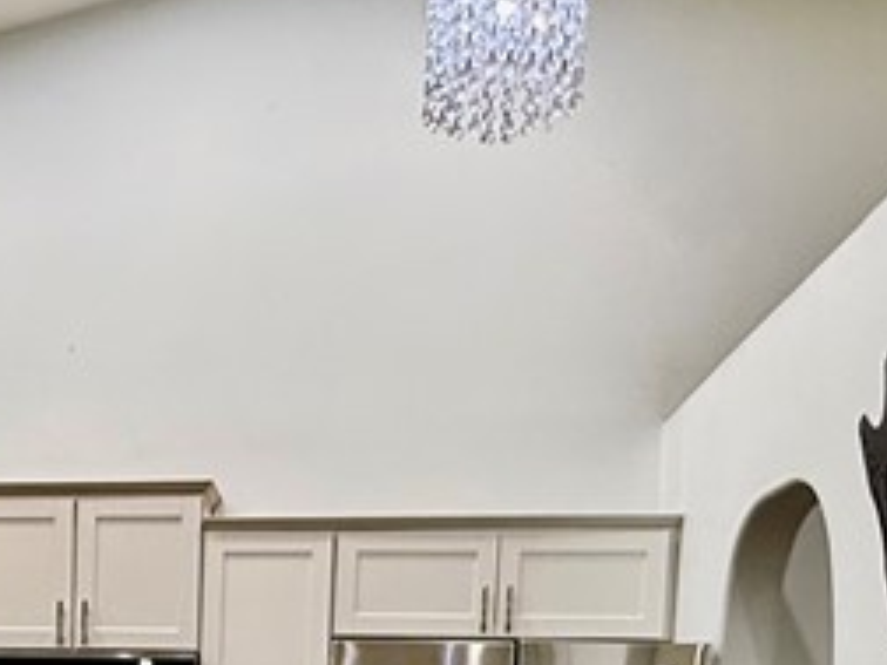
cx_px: 63
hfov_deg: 31.9
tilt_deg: -4.7
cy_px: 855
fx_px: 1461
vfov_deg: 22.9
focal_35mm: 57
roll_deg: -1.4
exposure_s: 1/120
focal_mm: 2.22
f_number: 2.2
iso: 160
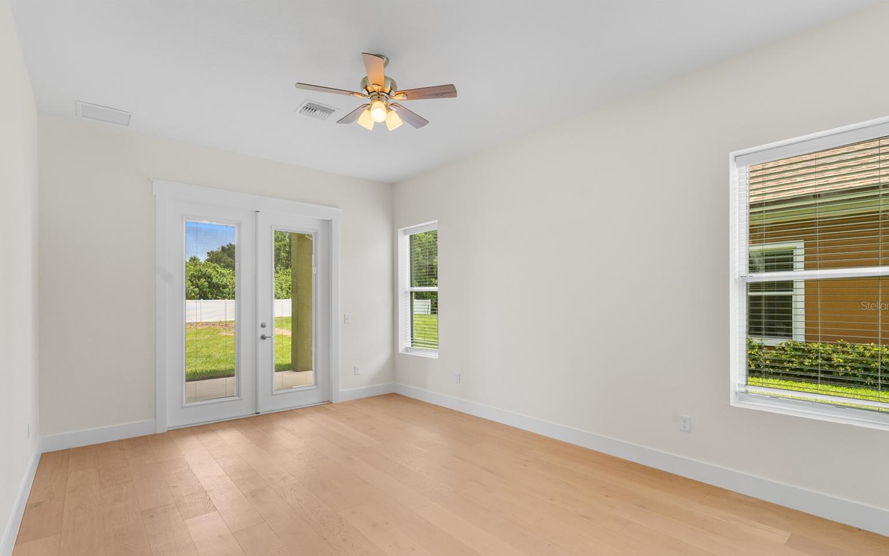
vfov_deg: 67.8
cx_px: 449
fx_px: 412
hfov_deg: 94.4
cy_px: 306
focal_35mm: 17
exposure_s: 1/20
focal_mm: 16
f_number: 8
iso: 320
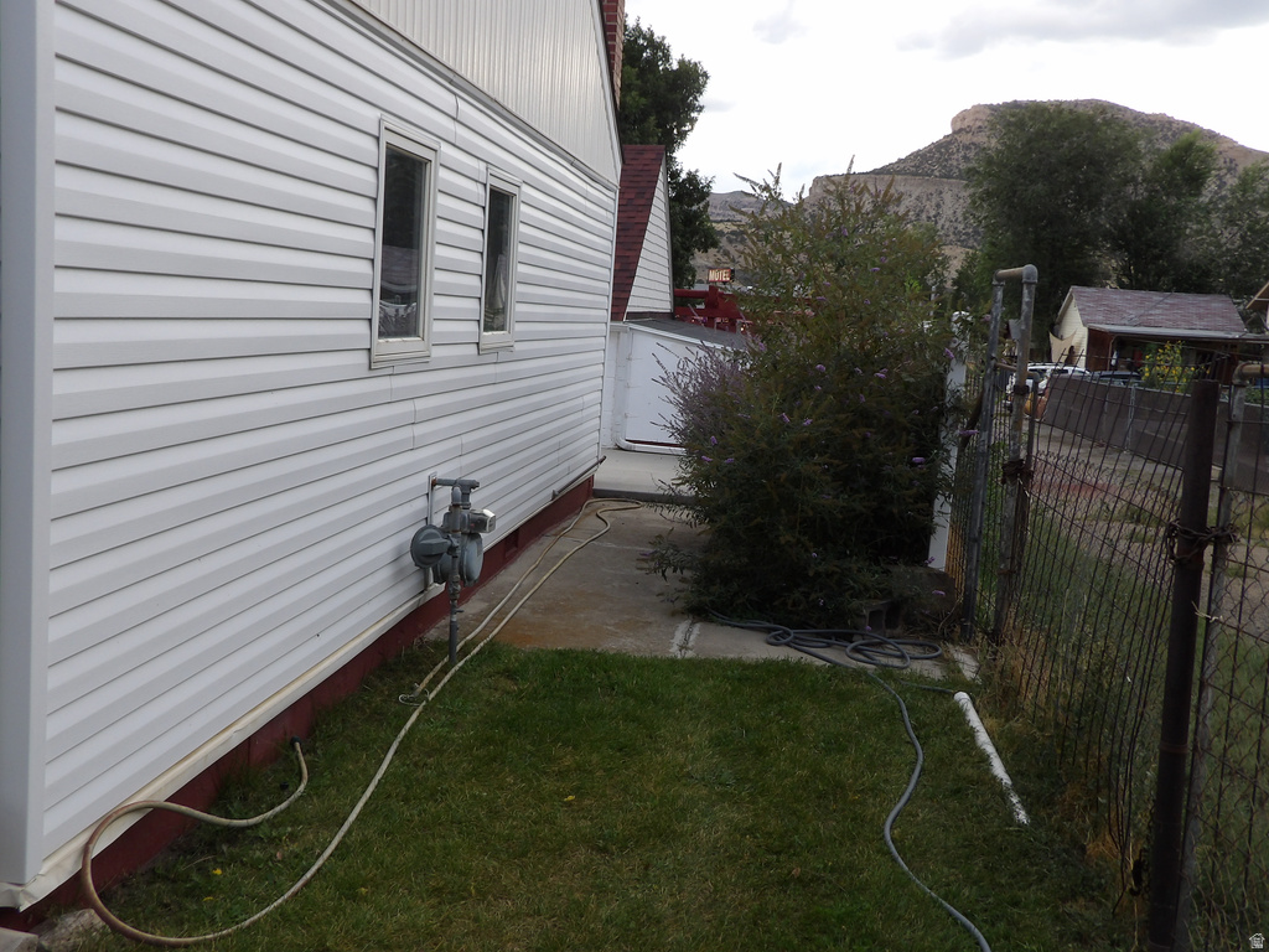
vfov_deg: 42.9
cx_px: 634
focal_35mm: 33
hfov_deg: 55.4
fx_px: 1210
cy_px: 476
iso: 100
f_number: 3.6
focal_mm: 5.9
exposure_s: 1/221
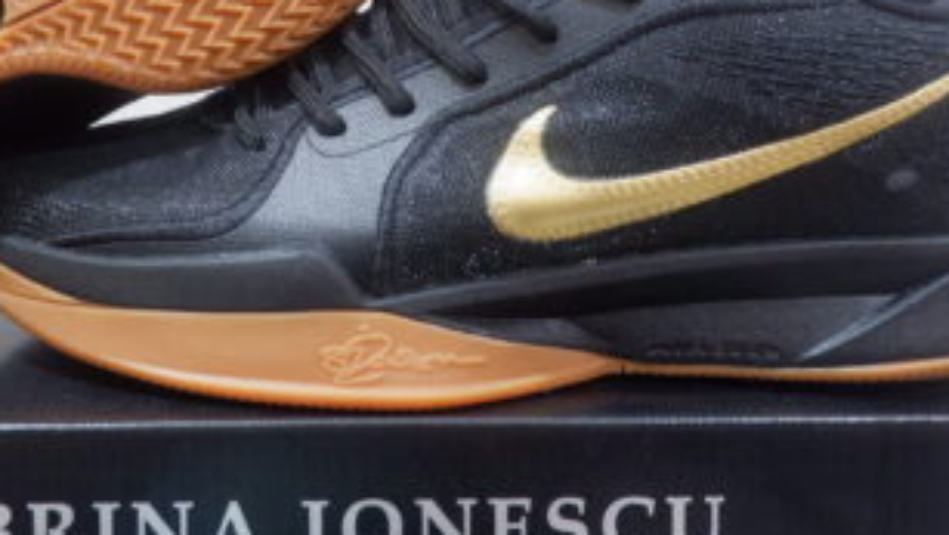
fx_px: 1183
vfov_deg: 24.7
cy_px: 54
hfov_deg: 42.7
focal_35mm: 47
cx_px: 272
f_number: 3.5
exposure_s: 1/25
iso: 1000
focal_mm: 15
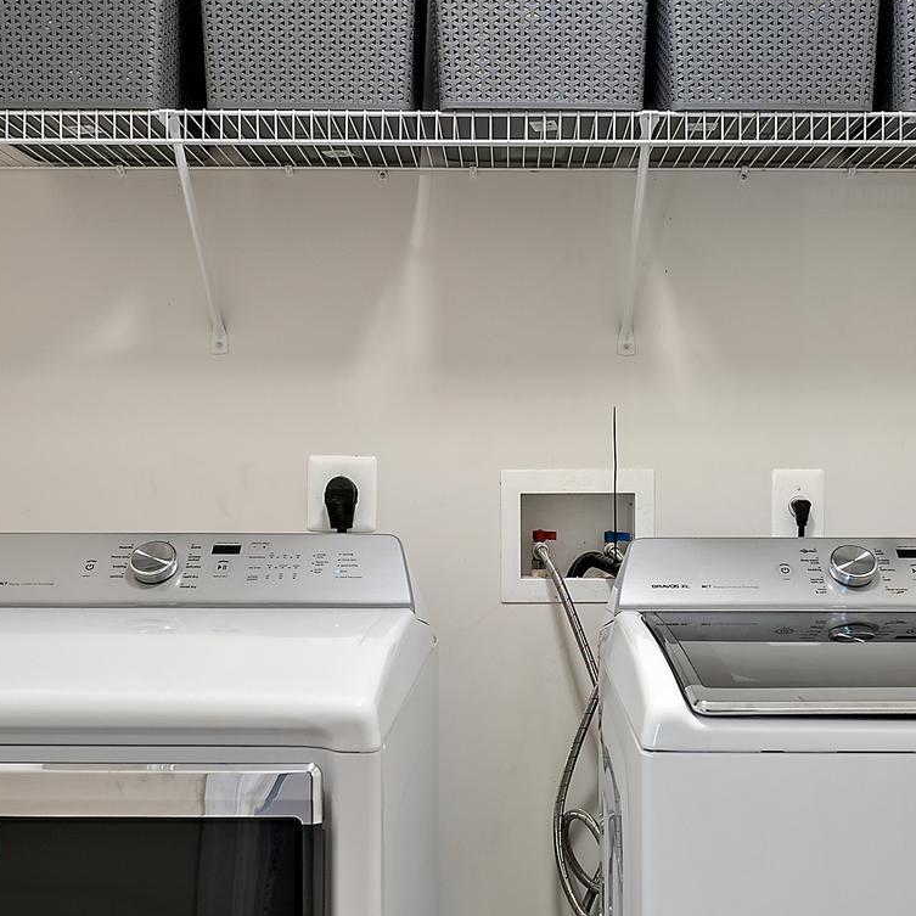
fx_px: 1108
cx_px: 478
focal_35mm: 37
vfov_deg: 44.9
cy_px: 485
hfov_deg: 44.9
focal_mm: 16
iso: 400
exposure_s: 1
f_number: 8
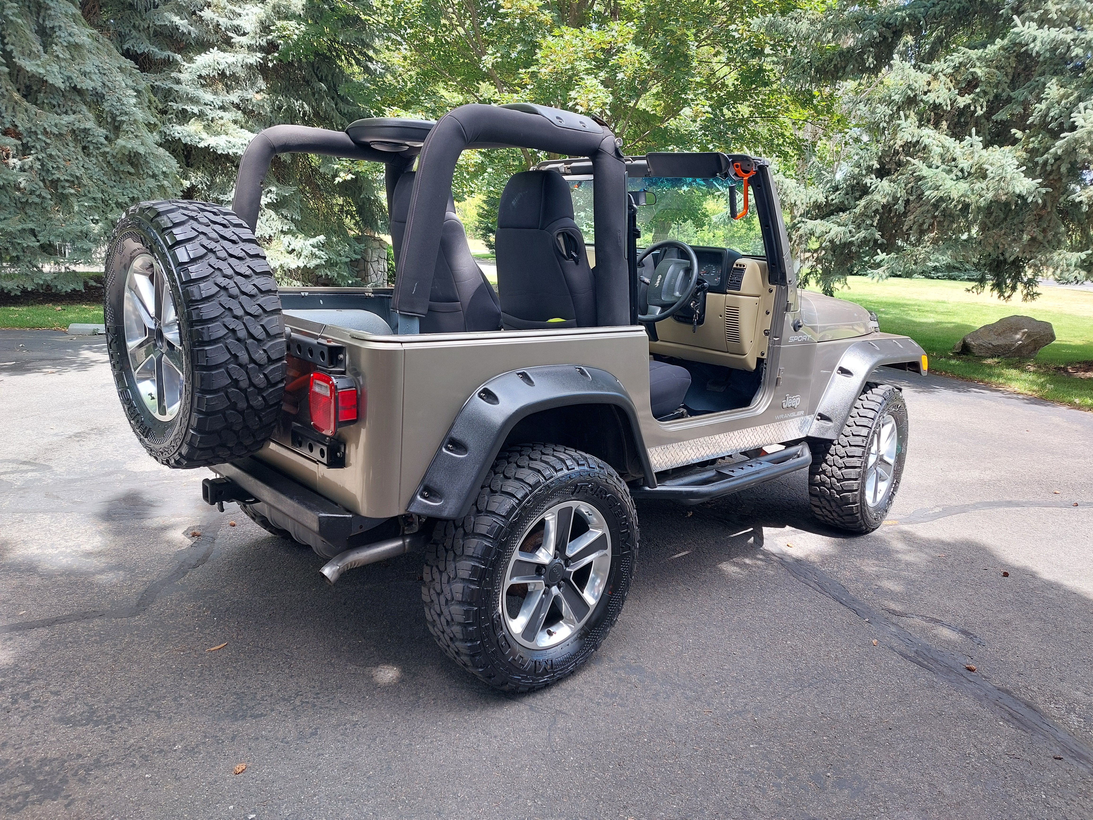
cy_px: 410
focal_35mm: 24
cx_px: 546
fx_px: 758
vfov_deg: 56.8
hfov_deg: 71.6
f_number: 1.8
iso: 25
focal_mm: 5.23
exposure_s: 1/120
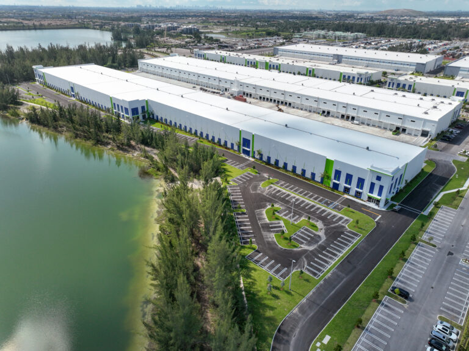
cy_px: 176
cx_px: 234
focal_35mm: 24
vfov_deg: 56.8
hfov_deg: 71.6
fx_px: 325
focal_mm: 12.29
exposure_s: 1/2500
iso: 200
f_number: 2.8
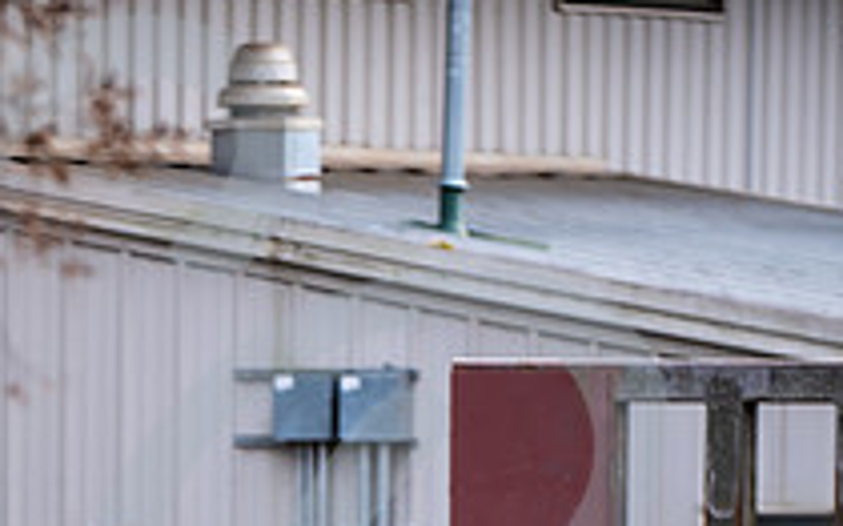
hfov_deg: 5.0
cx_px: 32
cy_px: 765
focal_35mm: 423
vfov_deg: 3.1
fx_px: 9713
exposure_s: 1/250
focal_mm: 150
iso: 100
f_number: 2.8
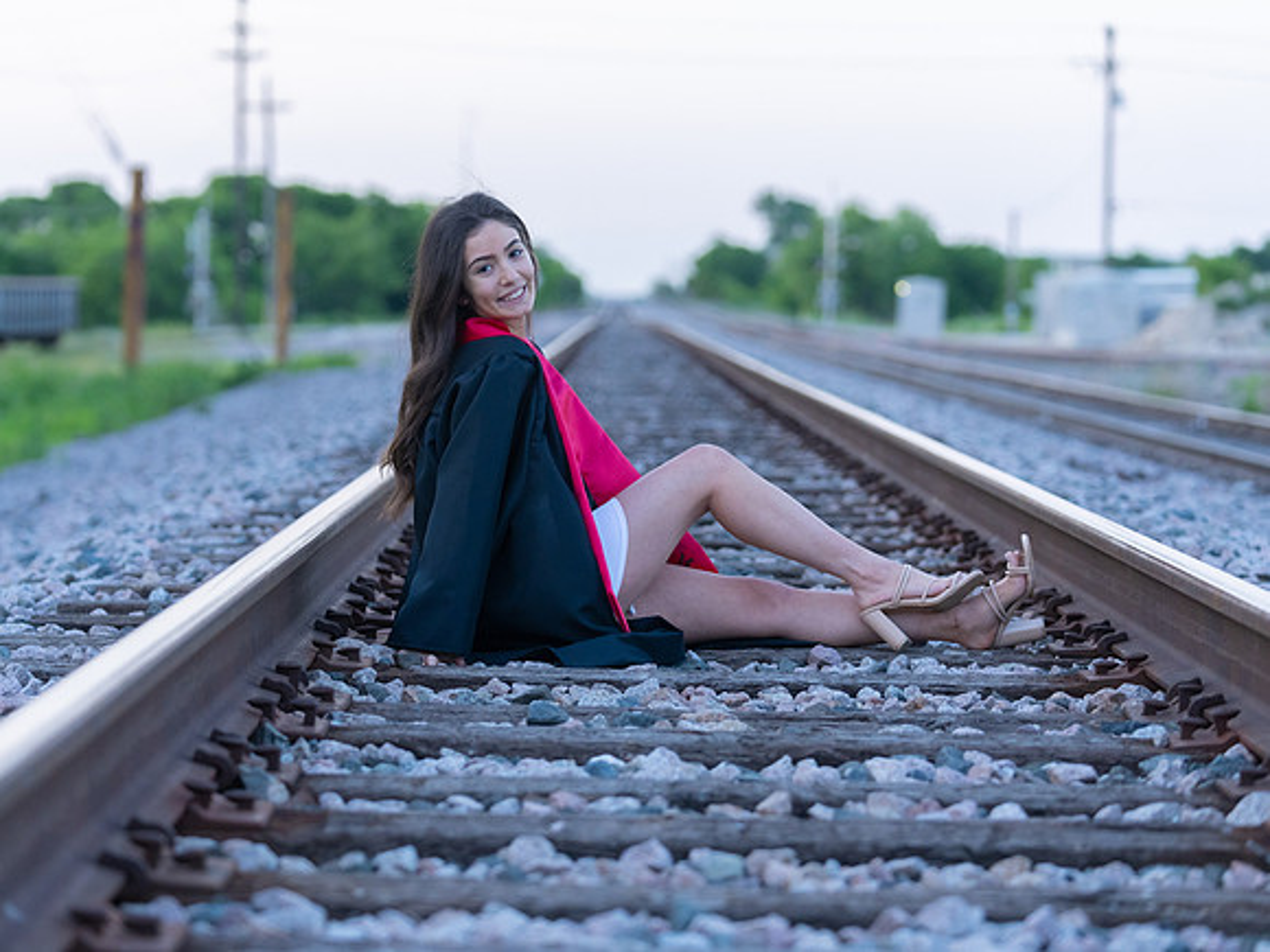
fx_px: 4099
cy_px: 479
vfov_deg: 13.3
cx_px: 559
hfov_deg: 17.6
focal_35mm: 112
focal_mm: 98
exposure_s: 1/320
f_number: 3.2
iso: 1600
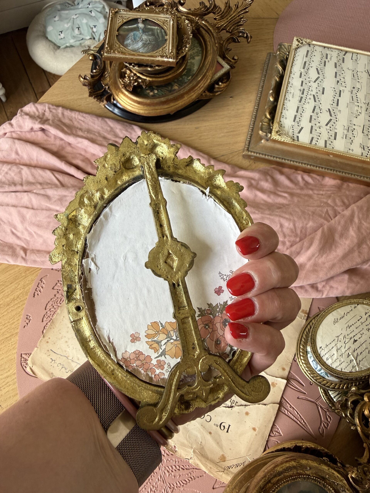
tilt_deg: -64.6
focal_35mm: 24
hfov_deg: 56.8
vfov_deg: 71.6
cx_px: 185
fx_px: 342
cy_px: 246
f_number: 2.2
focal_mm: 2.22
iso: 125
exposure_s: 1/99
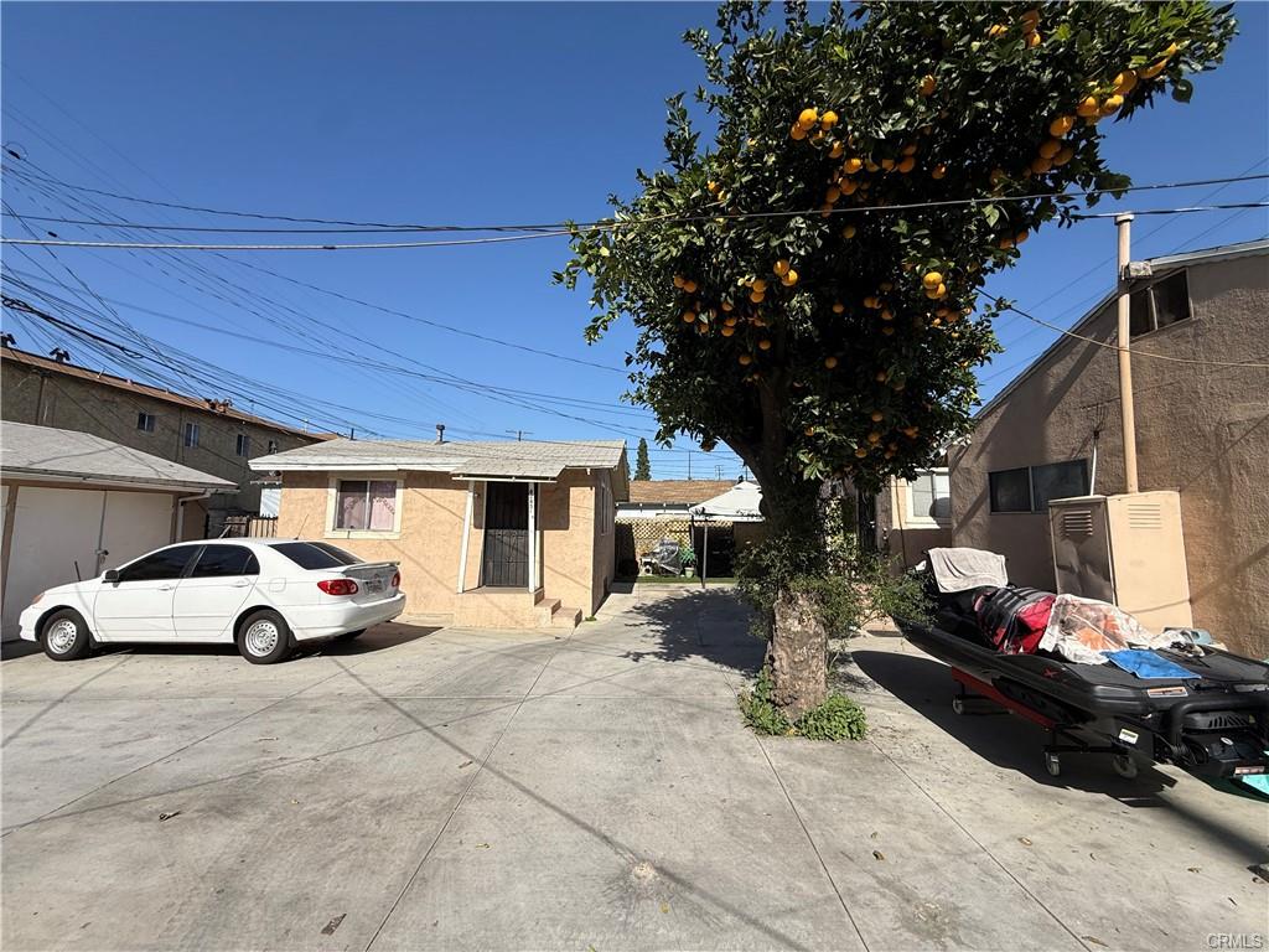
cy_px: 476
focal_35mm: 14
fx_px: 513
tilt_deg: +5.8
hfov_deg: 102.1
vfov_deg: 85.7
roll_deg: -1.2
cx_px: 634
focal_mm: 2.22
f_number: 2.2
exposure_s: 1/2611
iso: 50
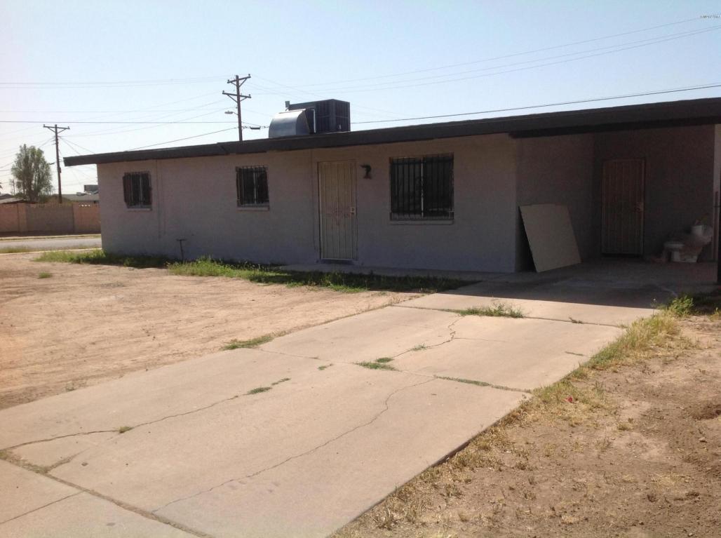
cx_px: 360
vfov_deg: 40.6
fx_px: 728
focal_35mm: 35
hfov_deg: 52.7
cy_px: 269
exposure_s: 1/2747
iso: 50
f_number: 2.4
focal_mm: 4.28
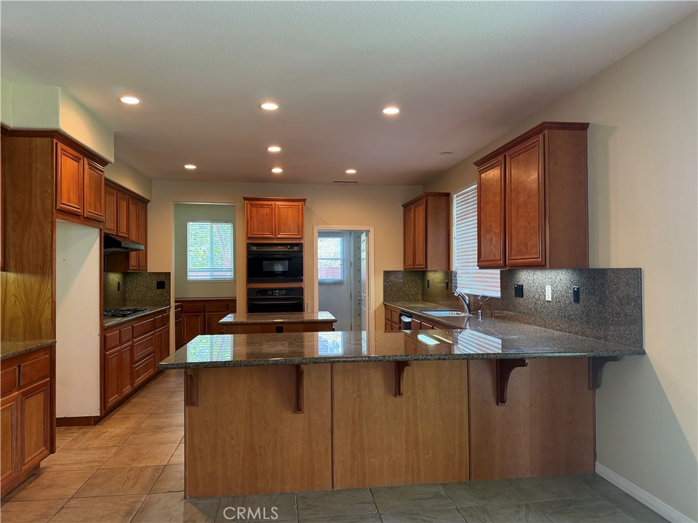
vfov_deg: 56.8
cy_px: 262
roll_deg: +1.9
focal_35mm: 24
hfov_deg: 71.6
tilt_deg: +0.6
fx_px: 484
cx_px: 349
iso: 200
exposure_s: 1/60
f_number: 1.78
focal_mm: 6.76
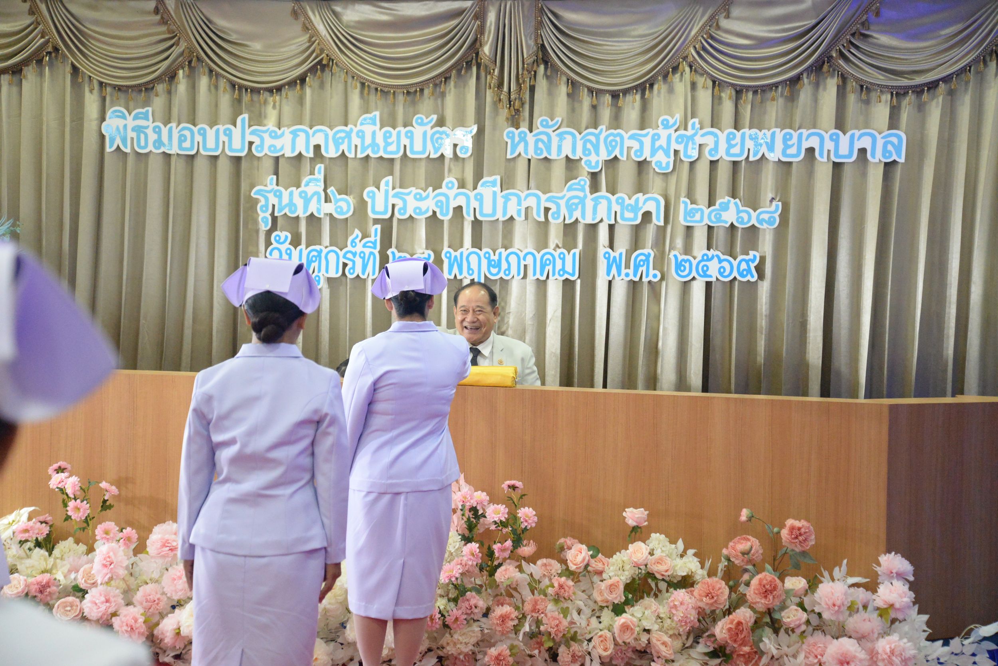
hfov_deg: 34.5
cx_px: 499
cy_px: 333
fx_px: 1608
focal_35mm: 58
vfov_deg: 23.4
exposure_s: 1/250
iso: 6400
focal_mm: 58
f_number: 4.5
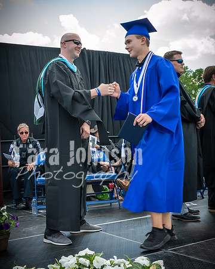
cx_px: 96
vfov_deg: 39.7
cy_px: 134
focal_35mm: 47
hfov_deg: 32.2
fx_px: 373
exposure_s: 1/200
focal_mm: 20
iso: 200
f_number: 7.1
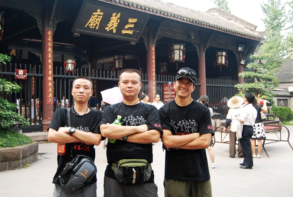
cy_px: 101
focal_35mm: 39
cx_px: 137
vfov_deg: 34.3
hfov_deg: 49.4
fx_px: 318
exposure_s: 1/125
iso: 200
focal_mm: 24
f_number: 4
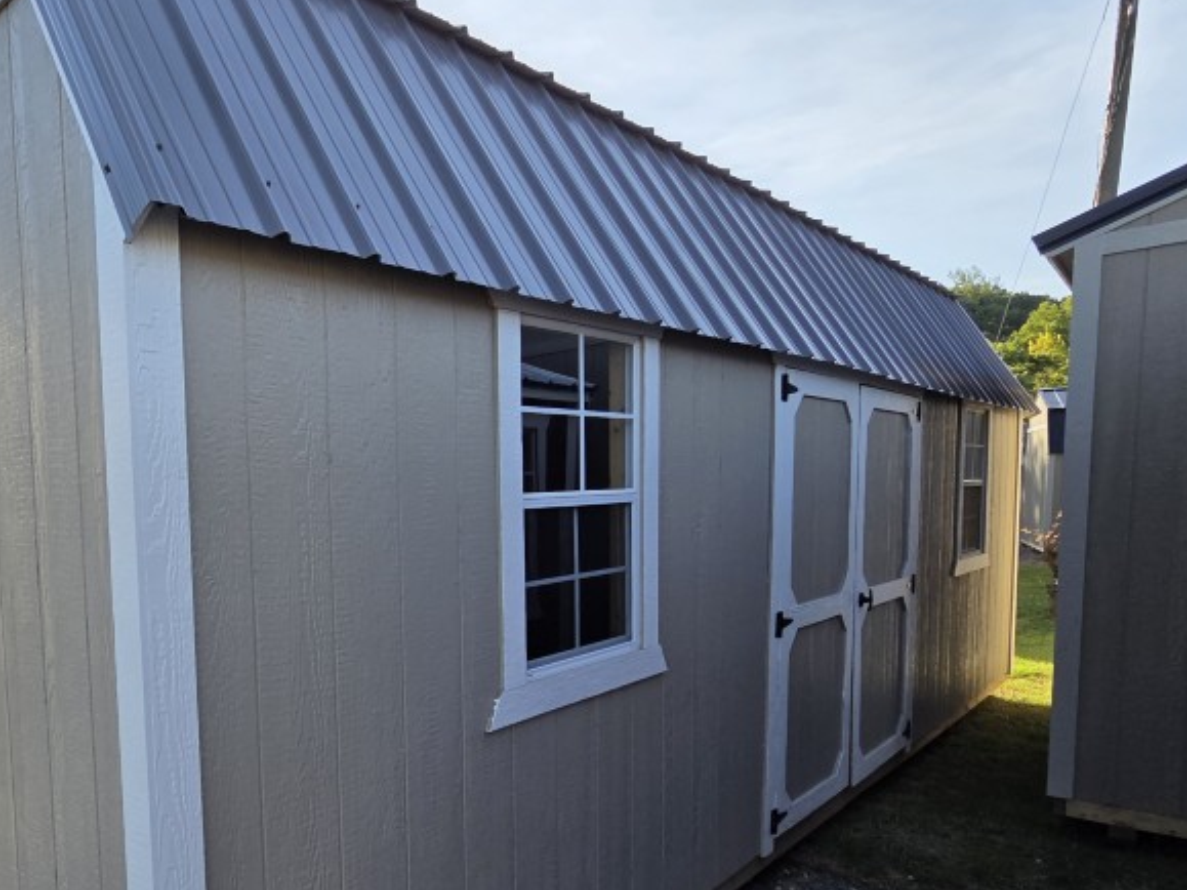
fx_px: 789
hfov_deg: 69.6
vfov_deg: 58.0
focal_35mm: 23
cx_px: 312
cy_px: 566
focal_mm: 2.2
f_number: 2.2
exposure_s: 1/1019
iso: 50
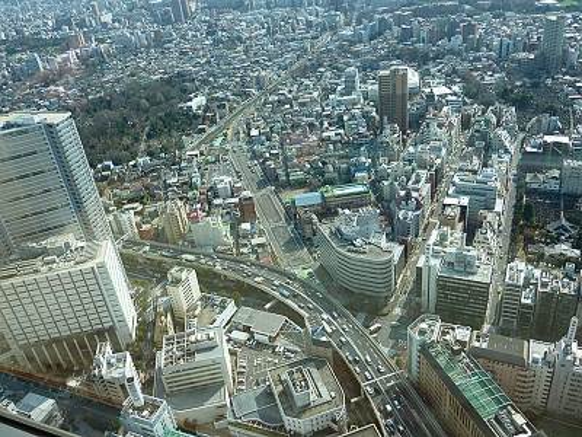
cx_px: 291
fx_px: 488
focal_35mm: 29
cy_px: 218
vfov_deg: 48.2
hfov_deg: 61.7
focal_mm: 4.7
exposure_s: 1/400
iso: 80
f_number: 4
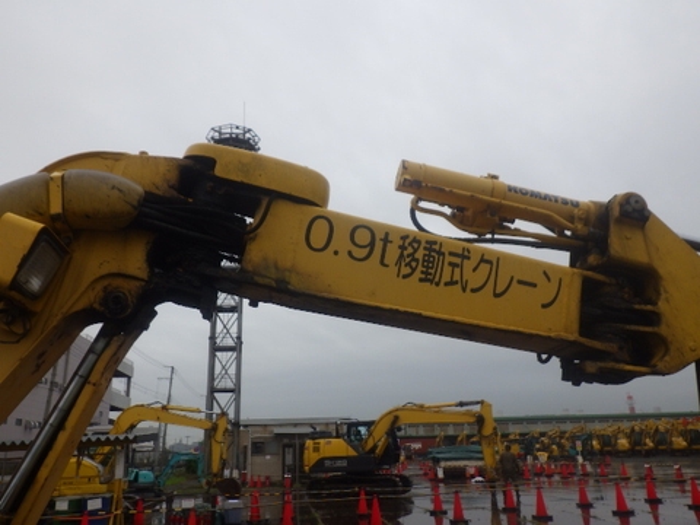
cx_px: 350
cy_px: 262
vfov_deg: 49.7
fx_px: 566
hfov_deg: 63.4
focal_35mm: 28
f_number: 4.2
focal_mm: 5
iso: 125
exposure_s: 1/400
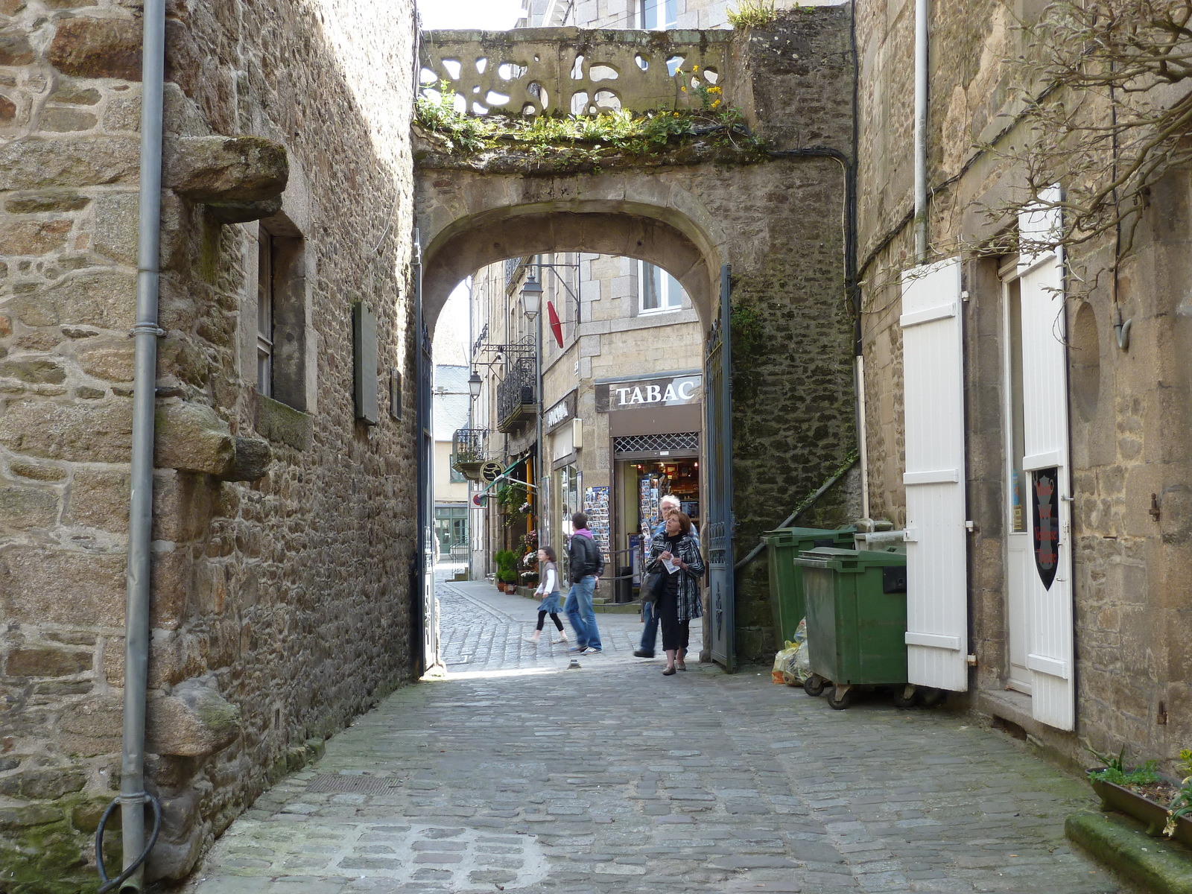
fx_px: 1515
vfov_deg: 32.9
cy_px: 447
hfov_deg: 42.9
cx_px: 596
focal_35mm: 44
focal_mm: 7.3
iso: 80
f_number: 3.7
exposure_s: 1/60
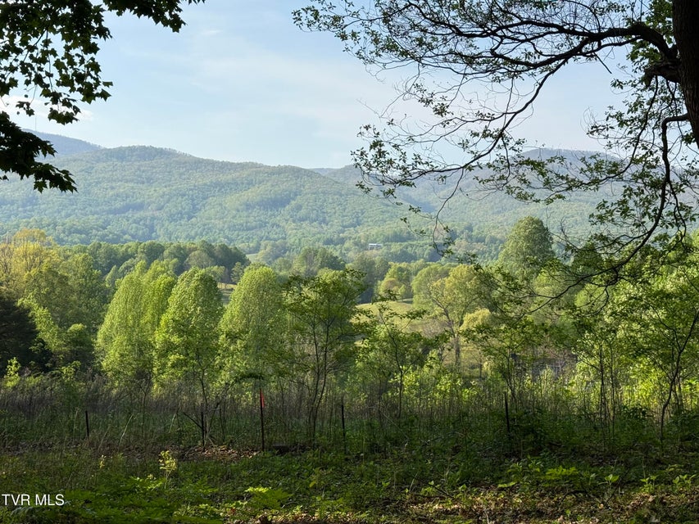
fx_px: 969
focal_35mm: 48
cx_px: 350
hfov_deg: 39.7
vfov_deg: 30.3
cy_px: 262
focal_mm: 6.76
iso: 80
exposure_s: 1/4329
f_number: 1.78
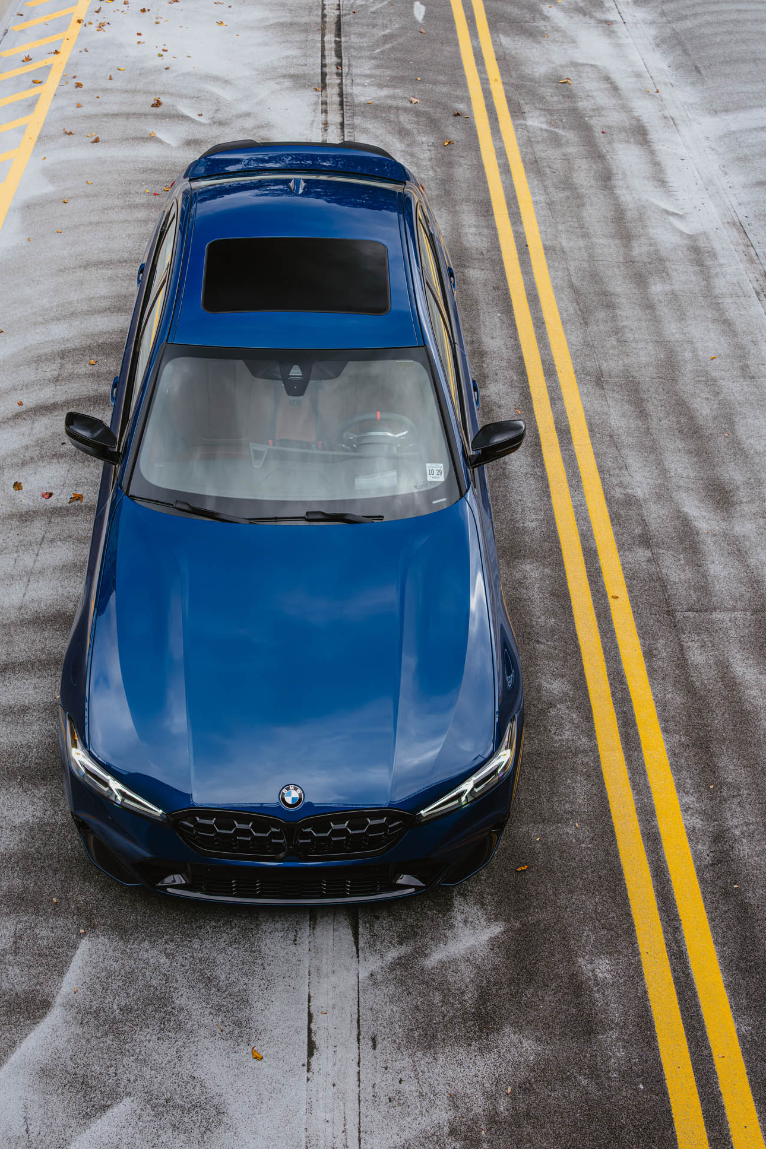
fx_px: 1137
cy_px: 550
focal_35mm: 36
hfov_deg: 37.2
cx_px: 327
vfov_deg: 53.6
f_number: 7.1
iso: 200
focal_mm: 29.5
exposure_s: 1/100
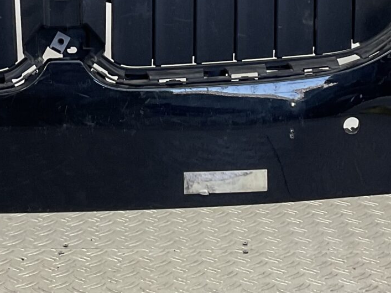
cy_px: -34
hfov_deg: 18.6
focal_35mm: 105
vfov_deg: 13.8
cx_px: 100
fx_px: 1186
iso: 20
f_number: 1.8
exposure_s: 1/120
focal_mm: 3
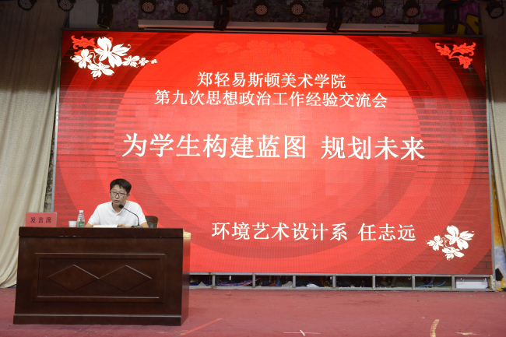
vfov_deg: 30.5
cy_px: 168
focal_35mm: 44
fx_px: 618
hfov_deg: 44.5
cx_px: 253
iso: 1600
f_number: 4
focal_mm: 44
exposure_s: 1/250
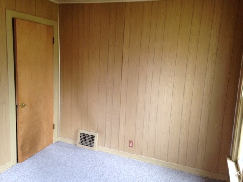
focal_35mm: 33
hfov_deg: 55.4
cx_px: 122
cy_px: 91
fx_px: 232
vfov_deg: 42.9
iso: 125
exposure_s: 1/20
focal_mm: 4.12
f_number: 2.4
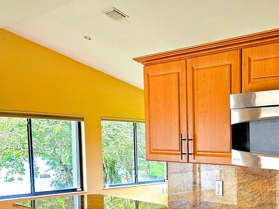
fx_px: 363
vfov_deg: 31.0
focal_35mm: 45
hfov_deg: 38.5
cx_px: 262
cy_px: 179
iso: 125
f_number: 1.7
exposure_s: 1/120
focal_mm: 6.3
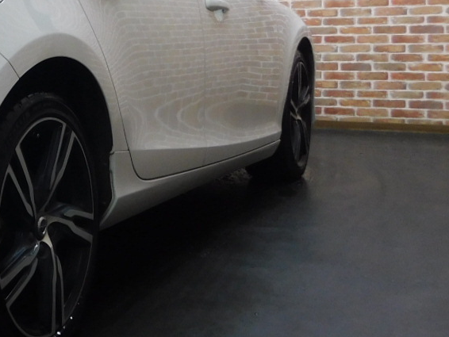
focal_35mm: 65
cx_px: -148
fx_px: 843
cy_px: 71
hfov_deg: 25.3
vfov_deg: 22.3
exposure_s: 1/30
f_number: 3
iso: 160
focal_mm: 4
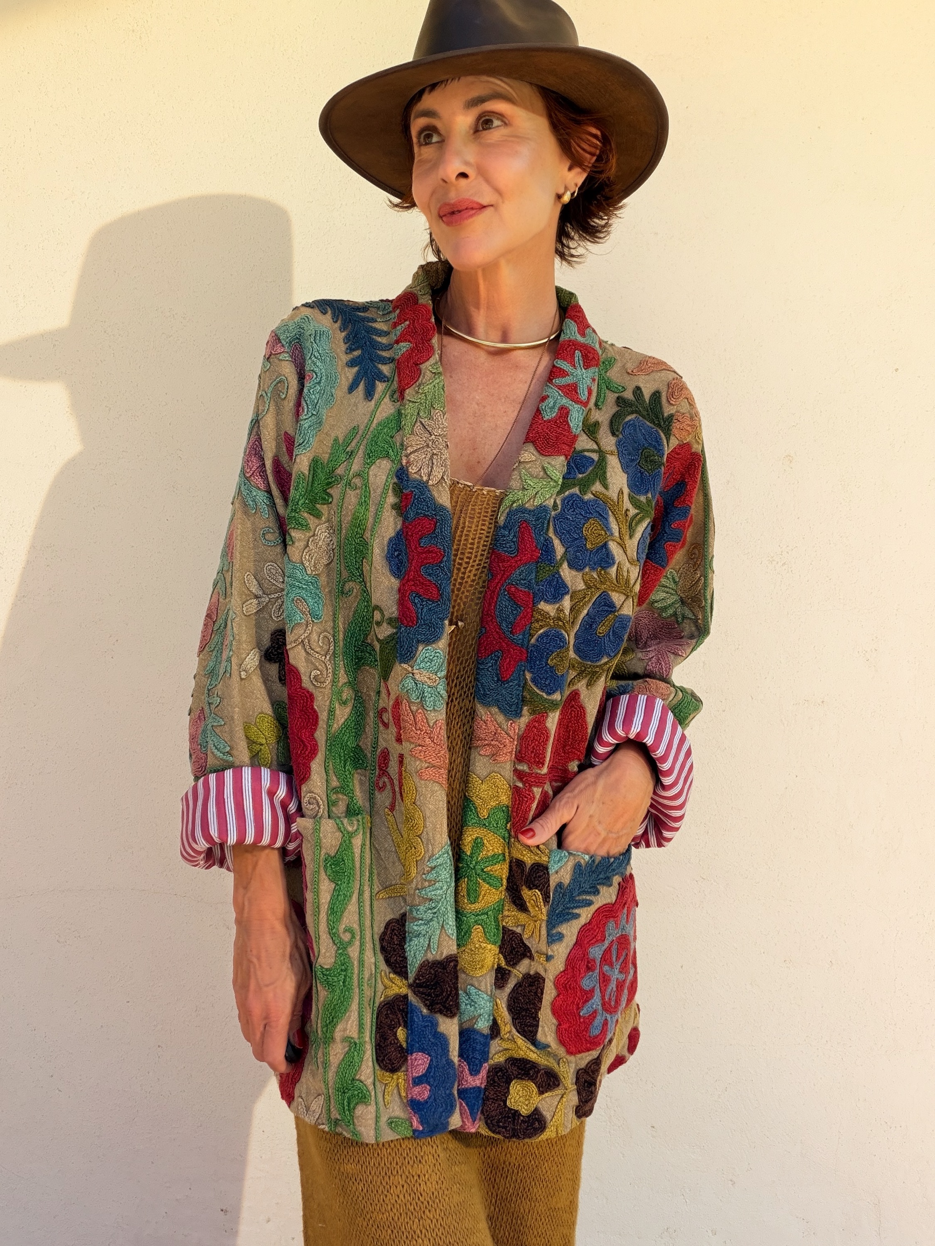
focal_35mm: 30
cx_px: 468
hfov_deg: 46.8
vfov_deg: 60.0
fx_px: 1080
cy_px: 623
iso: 25
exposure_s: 1/334
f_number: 1.9
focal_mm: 2.71
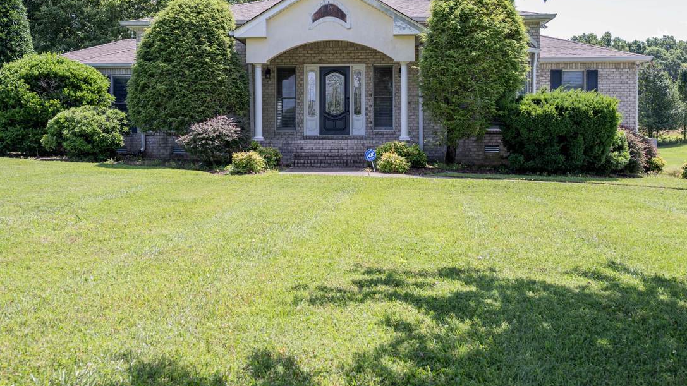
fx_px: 674
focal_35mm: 37
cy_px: 148
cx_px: 323
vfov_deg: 31.9
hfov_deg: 54.0
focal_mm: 30
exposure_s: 1/125
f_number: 5.6
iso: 100
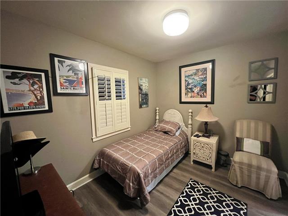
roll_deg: +1.0
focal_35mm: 13
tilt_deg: -6.3
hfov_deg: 106.2
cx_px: 144
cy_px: 108
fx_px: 108
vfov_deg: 89.9
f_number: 1.8
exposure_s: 1/40
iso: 800
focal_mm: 1.57
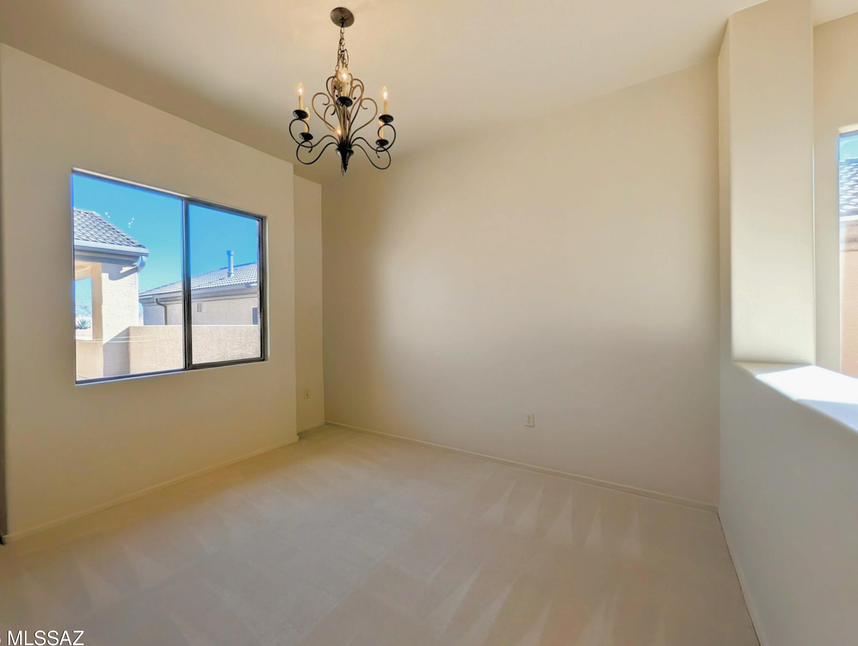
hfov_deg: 106.0
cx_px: 407
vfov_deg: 90.0
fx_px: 323
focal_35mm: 13
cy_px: 320
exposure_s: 1/944
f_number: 1.7
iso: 44
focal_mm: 2.02
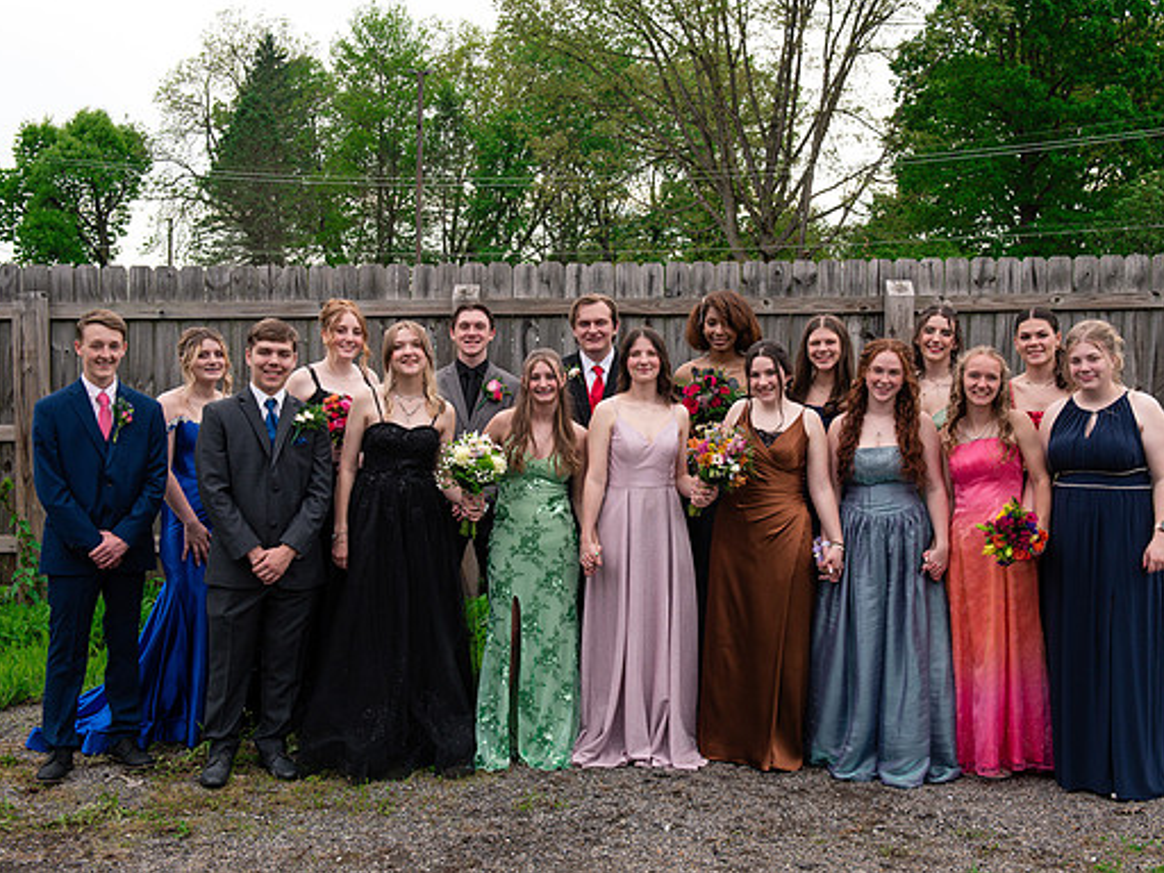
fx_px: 1446
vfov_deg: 33.6
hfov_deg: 43.8
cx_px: 624
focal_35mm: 43
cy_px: 424
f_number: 8
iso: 500
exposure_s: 1/250
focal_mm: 38
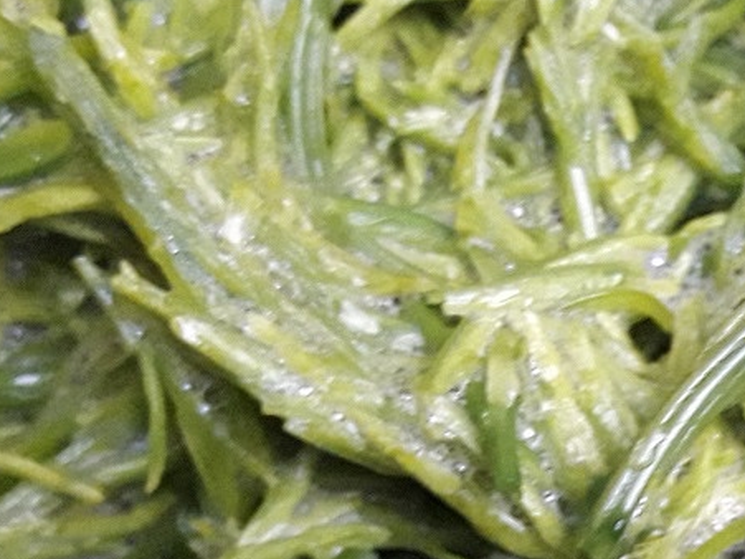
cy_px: 411
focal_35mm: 77
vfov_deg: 19.0
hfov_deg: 24.8
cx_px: 630
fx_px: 1657
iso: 500
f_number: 1.9
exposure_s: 1/17
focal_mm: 3.7
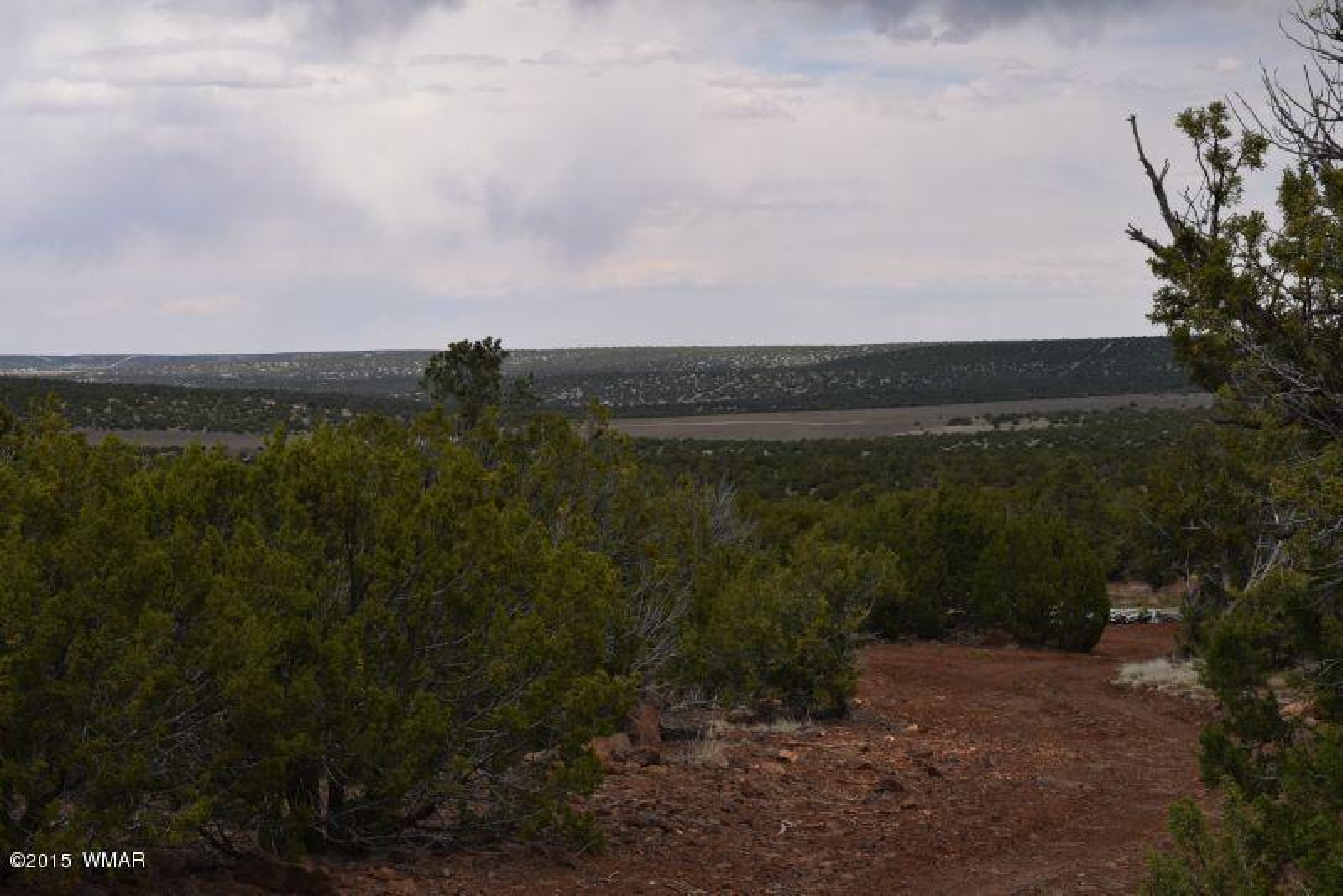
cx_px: 672
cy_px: 448
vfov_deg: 18.9
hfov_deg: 28.1
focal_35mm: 72
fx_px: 2687
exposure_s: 1/200
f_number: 11
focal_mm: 48
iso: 100
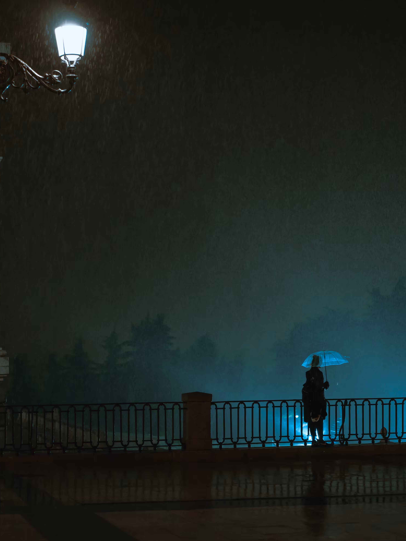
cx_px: 231
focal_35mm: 80
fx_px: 1251
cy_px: 272
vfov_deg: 24.4
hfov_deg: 18.4
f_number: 1.8
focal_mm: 55
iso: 640
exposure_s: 1/100
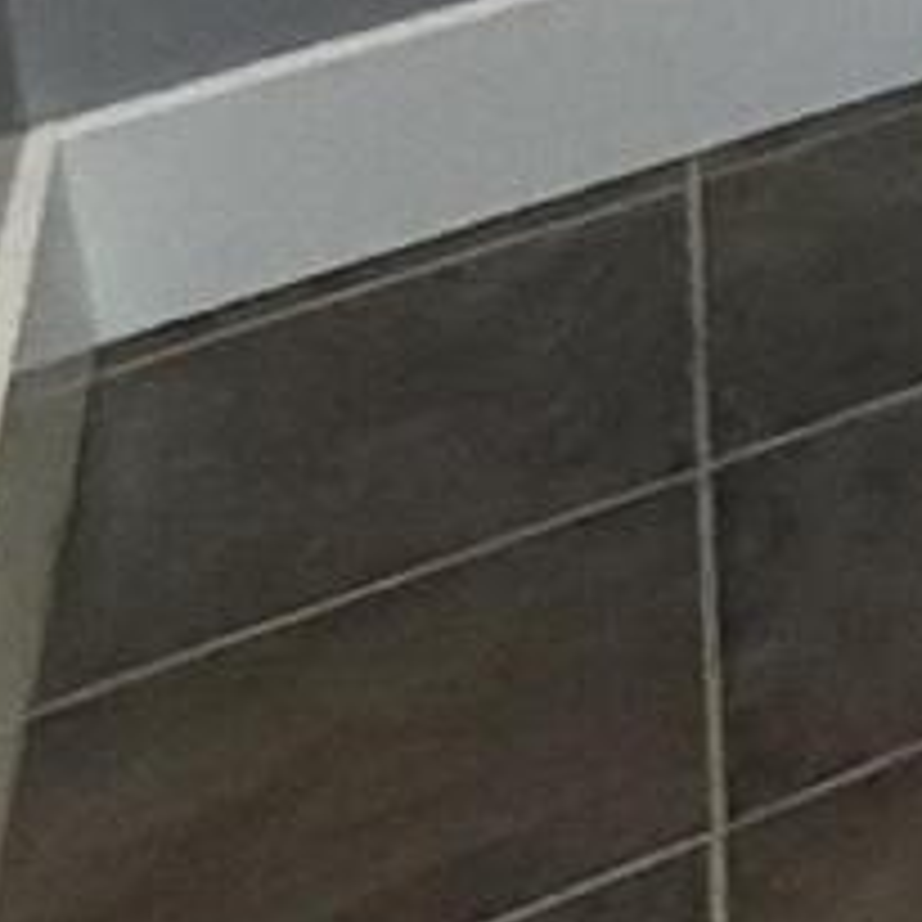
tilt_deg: -10.1
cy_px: -1660
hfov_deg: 8.9
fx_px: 3646
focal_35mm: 121
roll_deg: +0.3
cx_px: 3346
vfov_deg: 10.8
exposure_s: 1/60
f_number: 2.2
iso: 640
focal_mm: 2.22
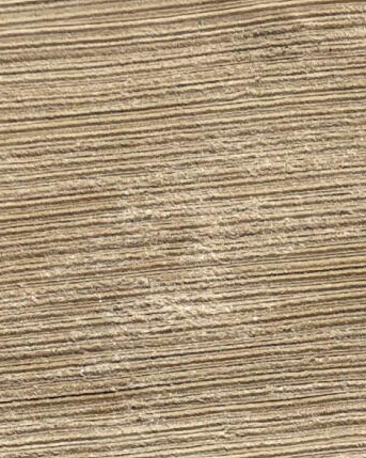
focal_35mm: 164
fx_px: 2221
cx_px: 1115
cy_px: 1182
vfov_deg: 10.0
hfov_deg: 8.0
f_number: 1.8
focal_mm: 8.67
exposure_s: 1/2000
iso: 100
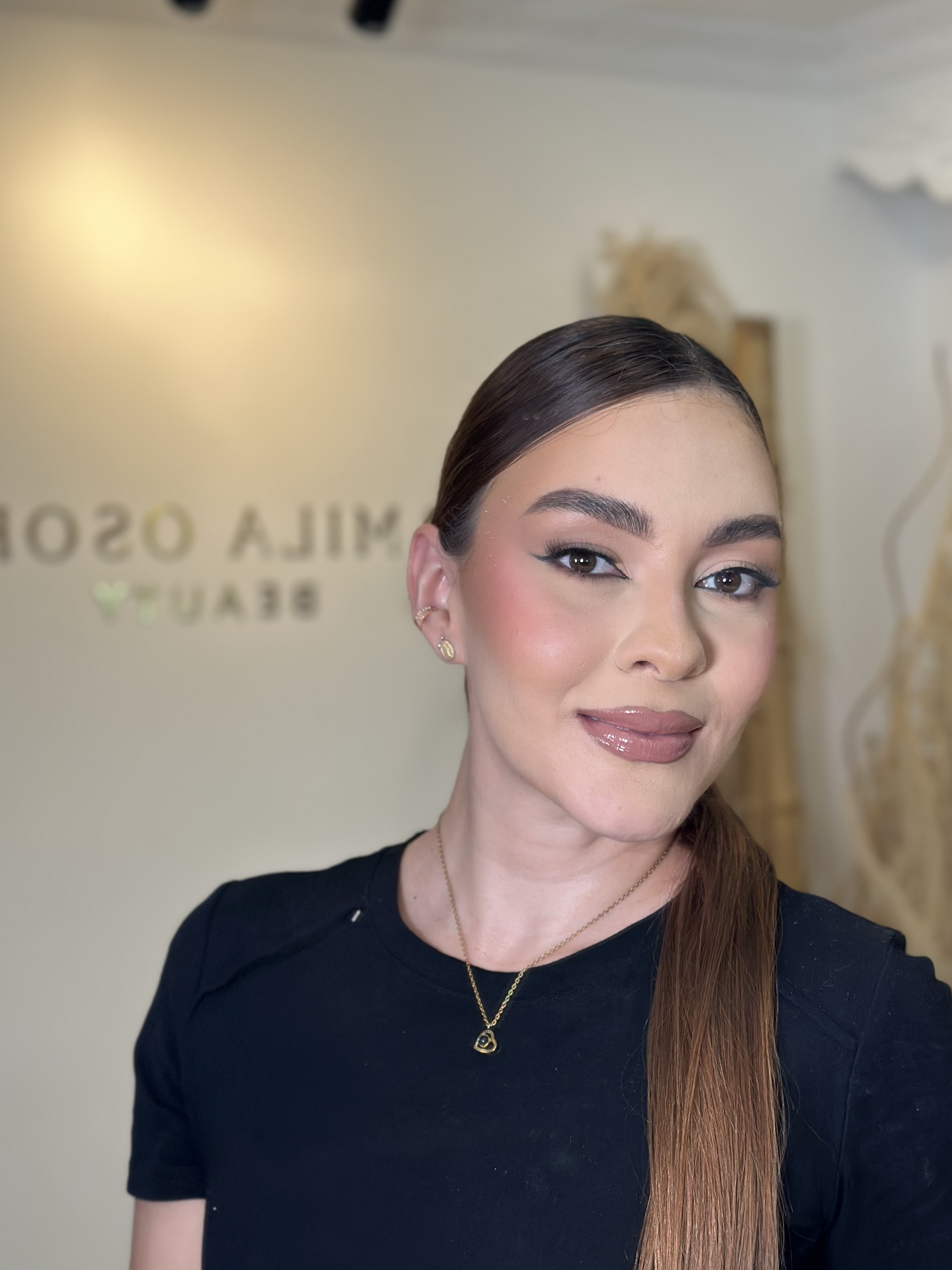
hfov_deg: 24.4
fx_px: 2200
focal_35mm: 60
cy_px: 757
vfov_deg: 32.1
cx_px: 572
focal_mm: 6.86
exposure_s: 1/198
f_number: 1.78
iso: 80
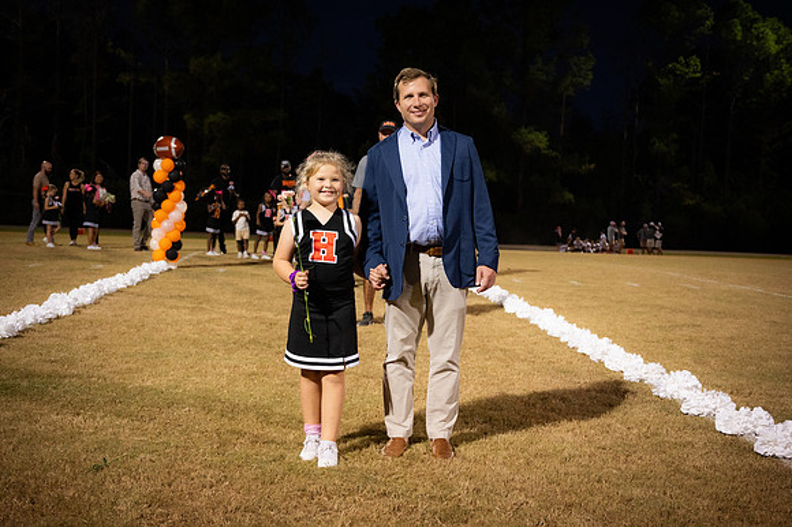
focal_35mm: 42
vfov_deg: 31.9
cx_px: 396
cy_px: 264
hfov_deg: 46.4
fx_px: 923
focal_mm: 42
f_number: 4
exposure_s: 1/250
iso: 3200
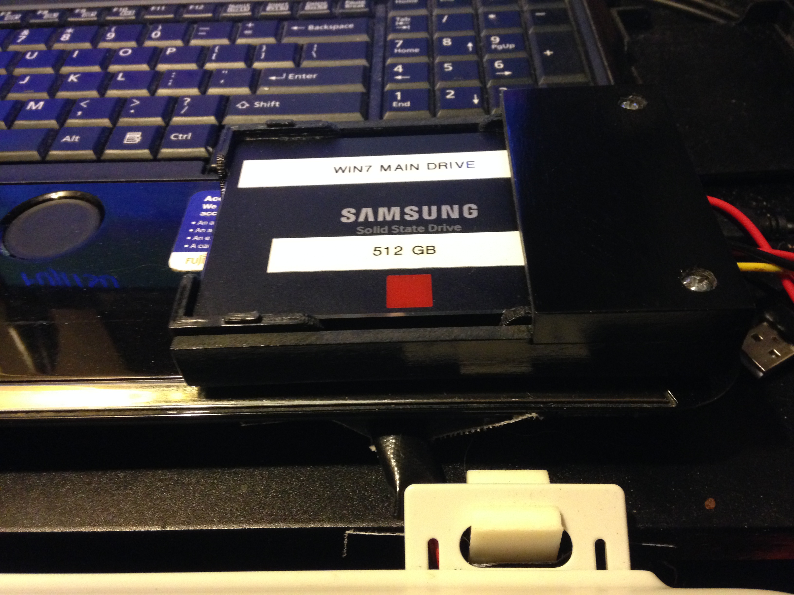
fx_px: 757
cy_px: 298
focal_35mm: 33
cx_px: 397
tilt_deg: -44.5
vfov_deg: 42.9
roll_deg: +4.5
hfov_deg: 55.4
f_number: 2.4
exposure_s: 1/15
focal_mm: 4.12
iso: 400
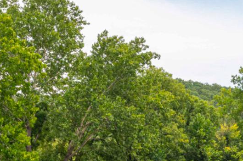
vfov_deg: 10.5
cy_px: 266
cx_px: 172
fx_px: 836
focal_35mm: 124
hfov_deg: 16.5
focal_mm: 32
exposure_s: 1/500
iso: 1000
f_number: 11
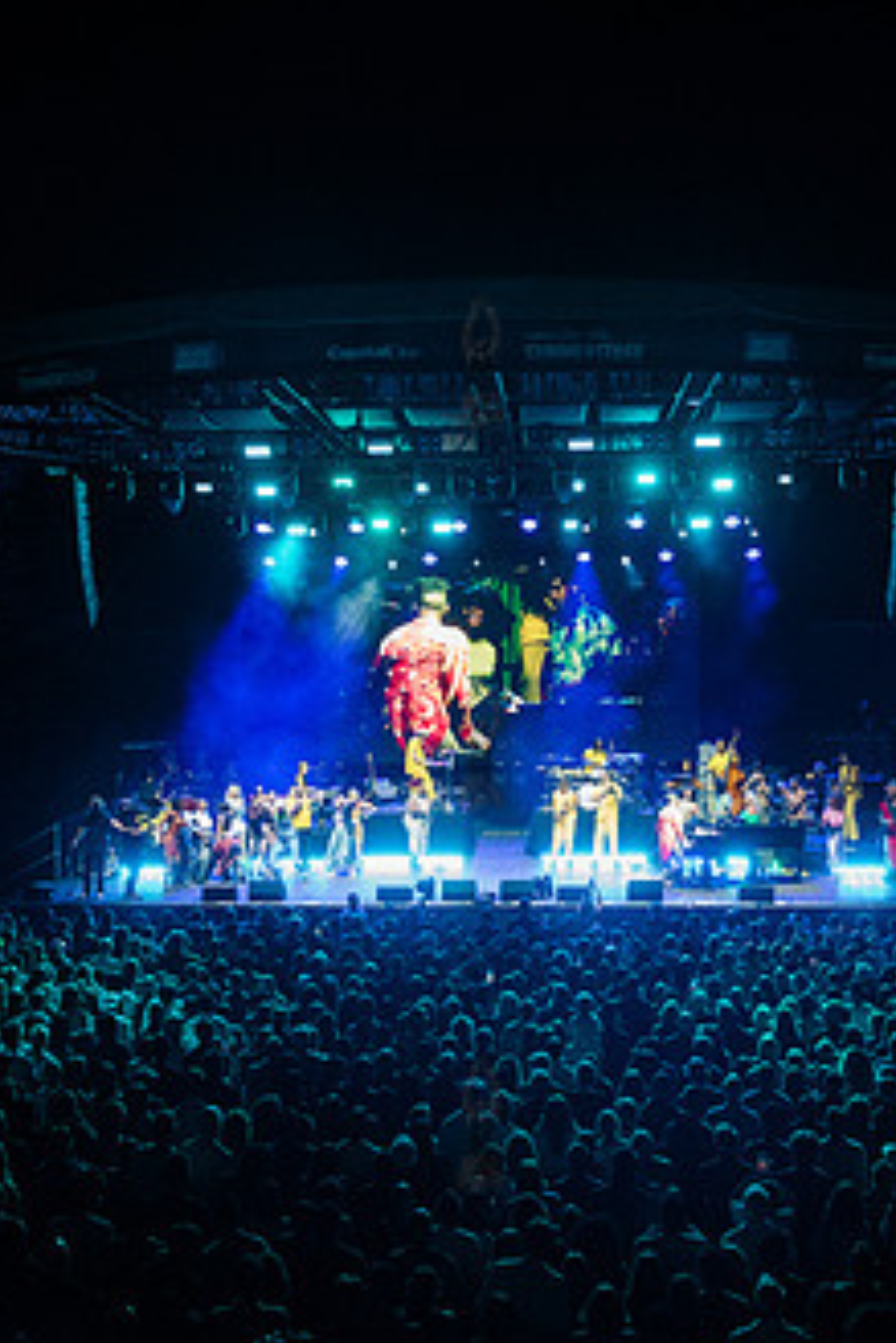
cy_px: 770
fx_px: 1604
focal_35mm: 43
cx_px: 479
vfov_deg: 45.3
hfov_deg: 31.2
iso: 6400
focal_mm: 24
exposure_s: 1/320
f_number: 3.5
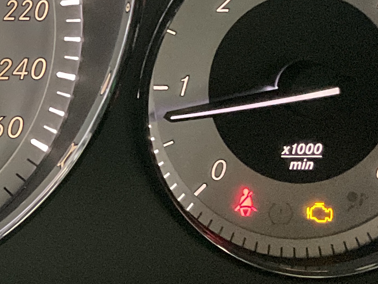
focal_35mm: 127
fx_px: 1387
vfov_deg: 11.5
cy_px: -50
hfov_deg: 14.5
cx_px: -186
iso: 500
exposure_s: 1/30
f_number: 1.8
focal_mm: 3
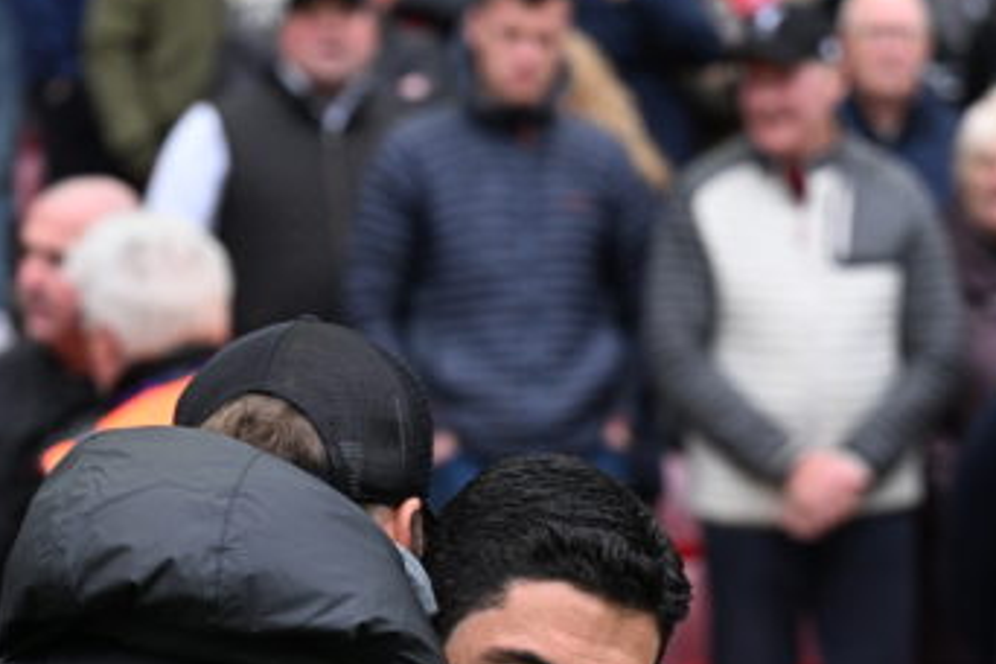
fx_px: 4786
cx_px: 524
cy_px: 684
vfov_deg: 7.9
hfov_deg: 11.9
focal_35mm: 173
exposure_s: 1/2000
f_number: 3.2
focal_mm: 79
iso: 800
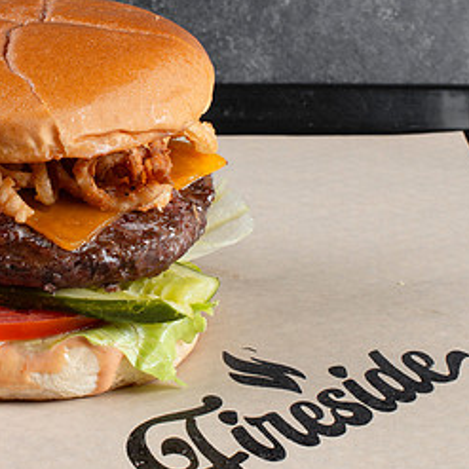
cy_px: 217
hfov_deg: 16.1
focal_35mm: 107
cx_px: 59
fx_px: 1640
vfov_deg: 16.3
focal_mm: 50
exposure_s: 1/200
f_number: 14
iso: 250
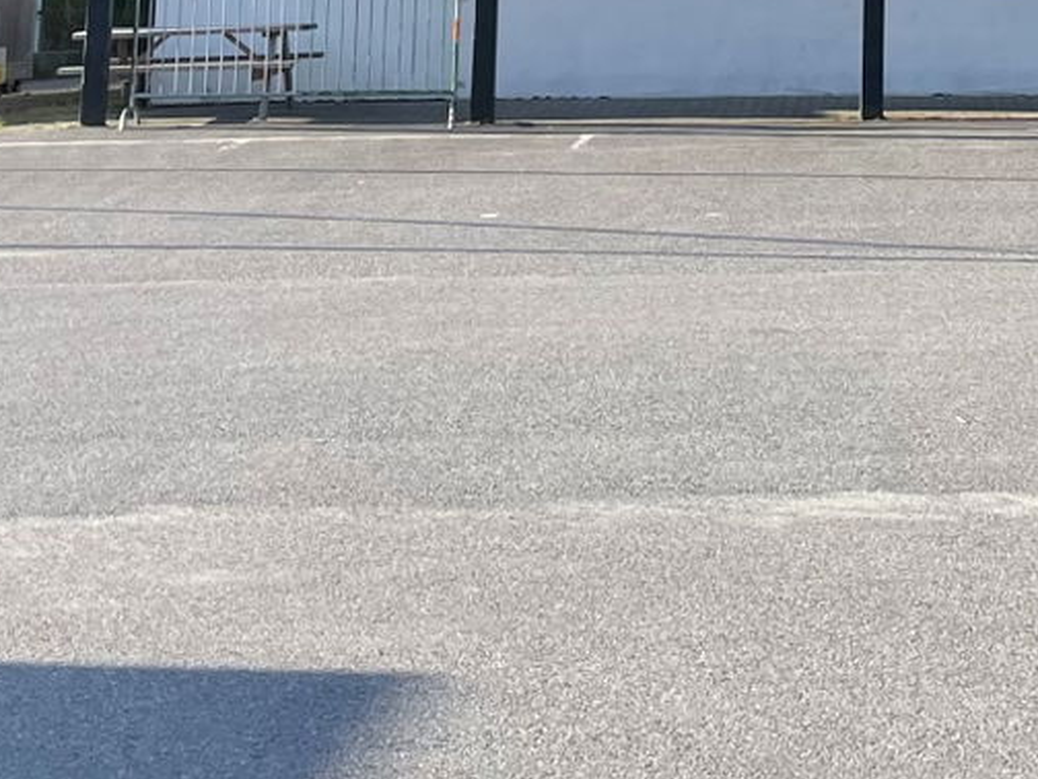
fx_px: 2969
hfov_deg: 19.2
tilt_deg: +12.7
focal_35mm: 99
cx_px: 1089
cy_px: -686
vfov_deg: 13.2
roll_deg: +1.4
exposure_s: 1/1742
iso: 32
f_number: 1.6
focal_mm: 4.2
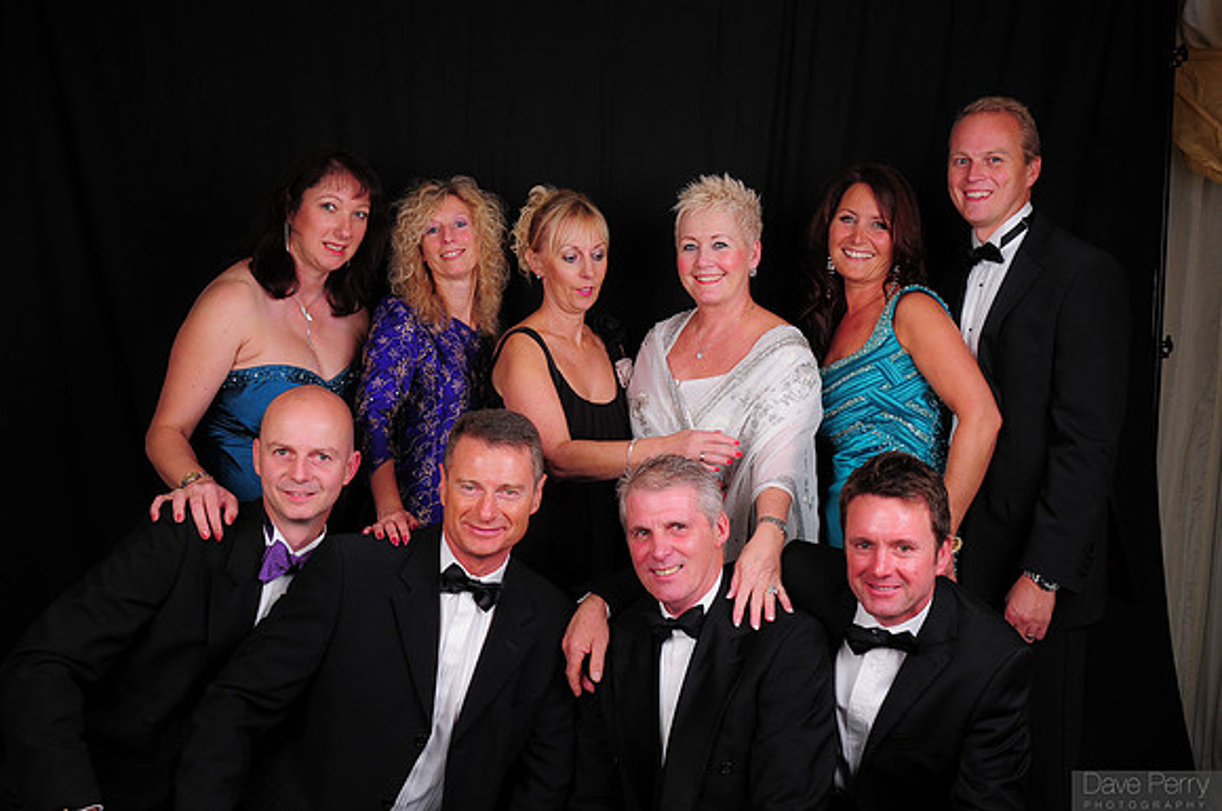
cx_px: 611
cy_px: 406
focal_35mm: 36
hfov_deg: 53.2
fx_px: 1220
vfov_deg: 36.8
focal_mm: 24
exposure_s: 1/125
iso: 200
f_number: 8
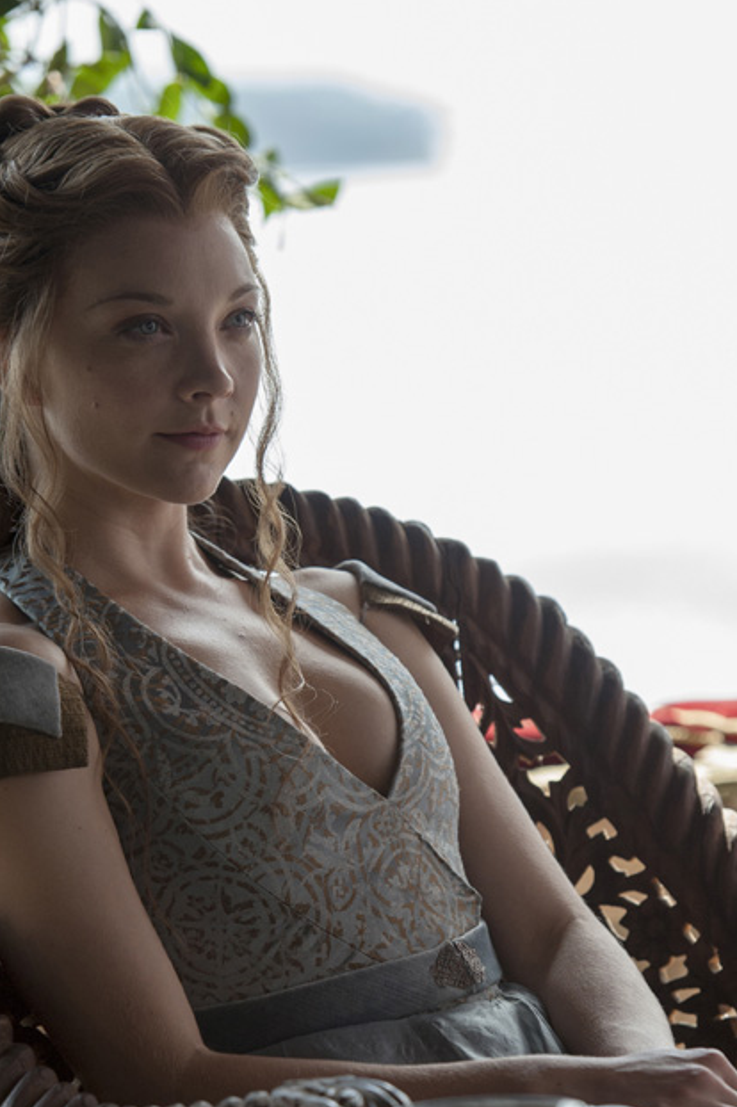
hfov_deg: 6.0
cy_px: 885
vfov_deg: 8.9
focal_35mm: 230
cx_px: 303
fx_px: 7070
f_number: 4.5
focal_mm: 140
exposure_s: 1/1000
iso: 500
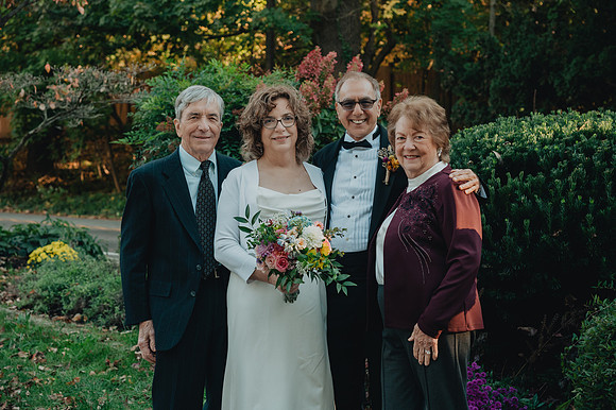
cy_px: 205
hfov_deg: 30.2
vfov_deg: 20.3
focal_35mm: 67
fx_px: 1143
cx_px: 308
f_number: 5
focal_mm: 66
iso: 1000
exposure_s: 1/320
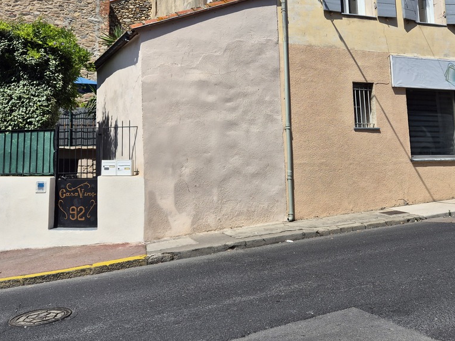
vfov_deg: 38.5
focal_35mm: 36
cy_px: 80
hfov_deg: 51.1
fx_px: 473
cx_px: 191
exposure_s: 1/2960
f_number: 1.8
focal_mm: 5.4
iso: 25
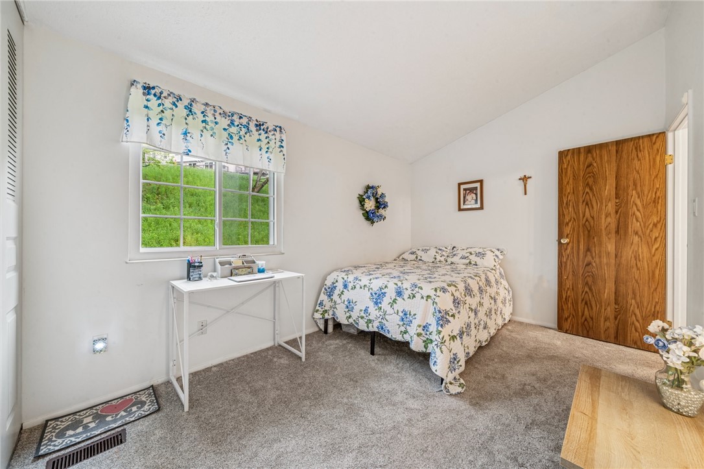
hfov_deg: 112.6
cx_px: 352
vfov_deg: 89.9
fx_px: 235
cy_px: 234
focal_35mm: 12
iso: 50
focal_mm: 12
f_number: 14
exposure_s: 2
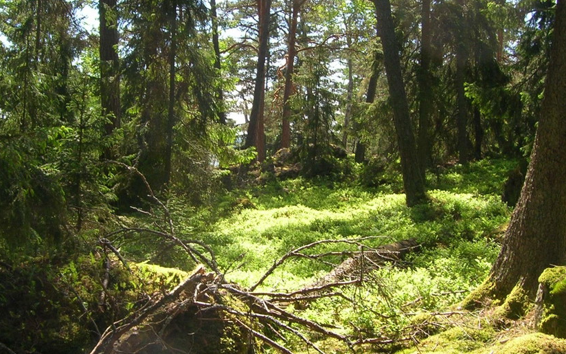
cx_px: 261
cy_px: 152
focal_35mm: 56
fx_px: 864
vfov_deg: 23.1
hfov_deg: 36.3
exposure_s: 1/102
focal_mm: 5.7
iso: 50
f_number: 4.9
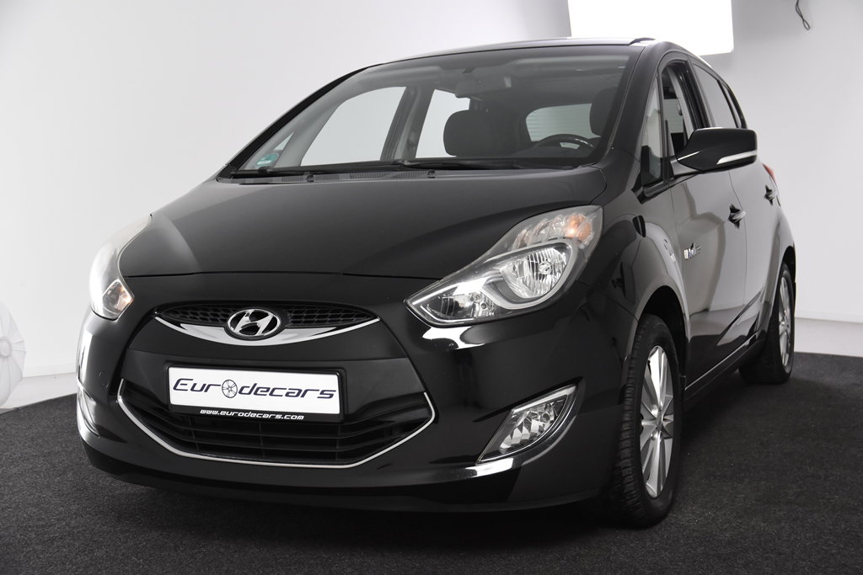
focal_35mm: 51
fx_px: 1223
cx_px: 432
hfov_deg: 38.9
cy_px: 288
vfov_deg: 26.5
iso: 1600
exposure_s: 1/100
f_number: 5
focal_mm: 34
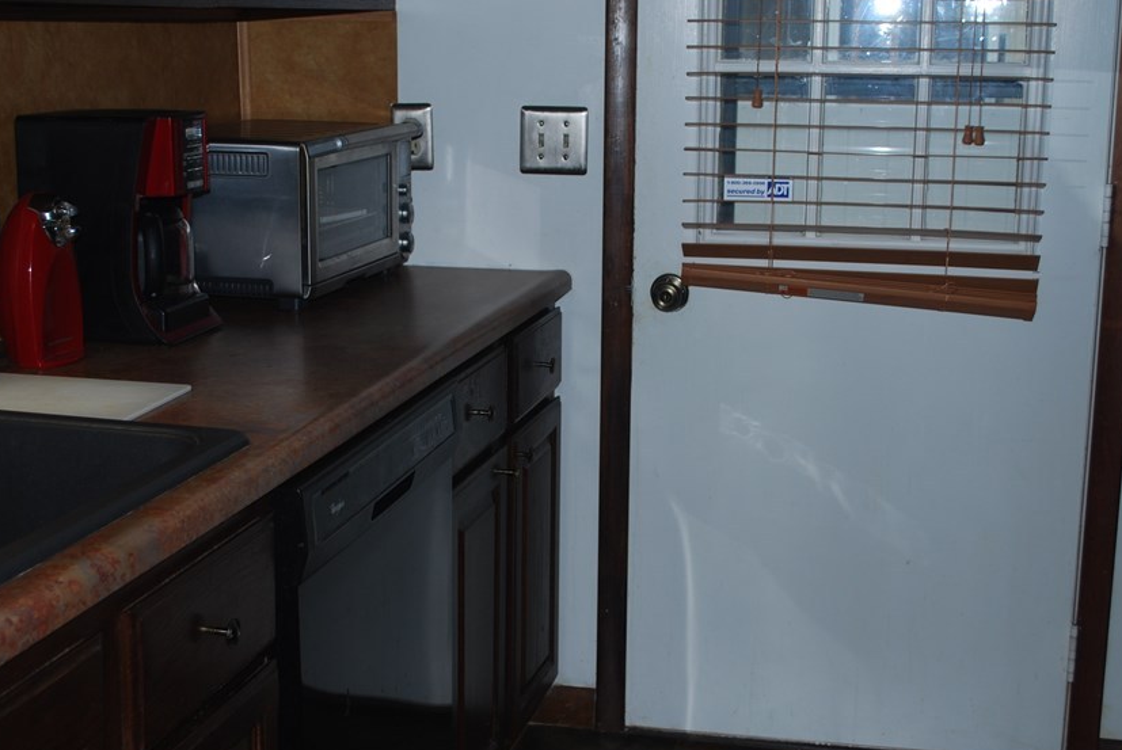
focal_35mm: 55
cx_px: 530
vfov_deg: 24.7
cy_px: 393
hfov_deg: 36.2
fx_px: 1716
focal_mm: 28
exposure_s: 1/60
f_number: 4.5
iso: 100
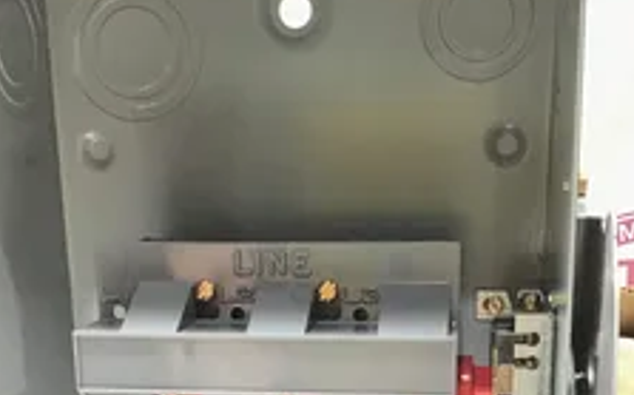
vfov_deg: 20.9
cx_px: 316
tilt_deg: -16.9
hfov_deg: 34.6
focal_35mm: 59
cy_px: 435
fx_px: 1019
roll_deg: +2.1
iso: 50
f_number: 2.4
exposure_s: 1/30
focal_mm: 3.3
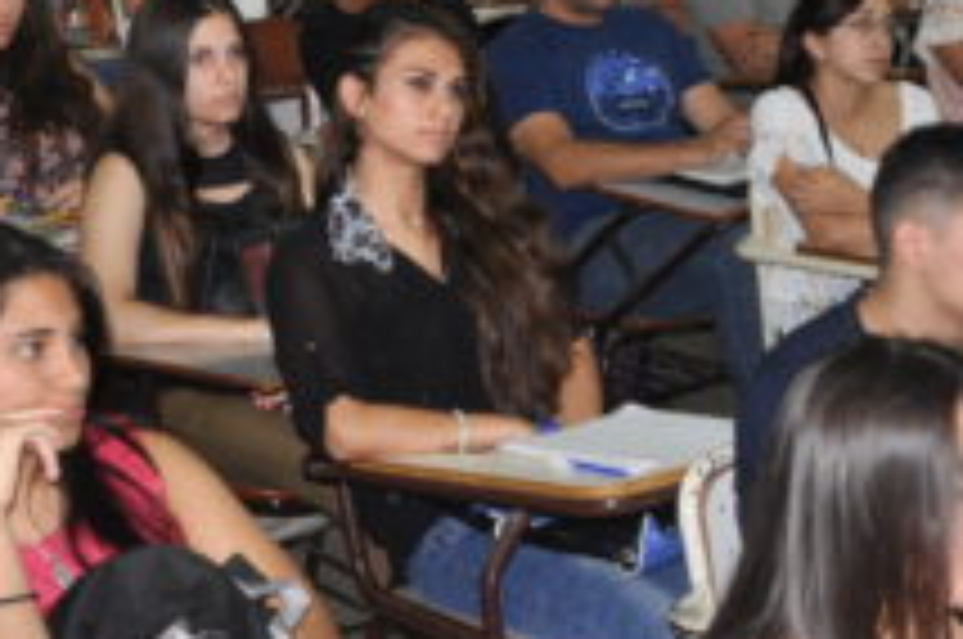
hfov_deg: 22.1
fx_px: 2350
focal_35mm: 88
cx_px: 1017
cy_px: 189
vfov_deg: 15.4
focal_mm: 18
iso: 400
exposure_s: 1/25
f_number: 7.1
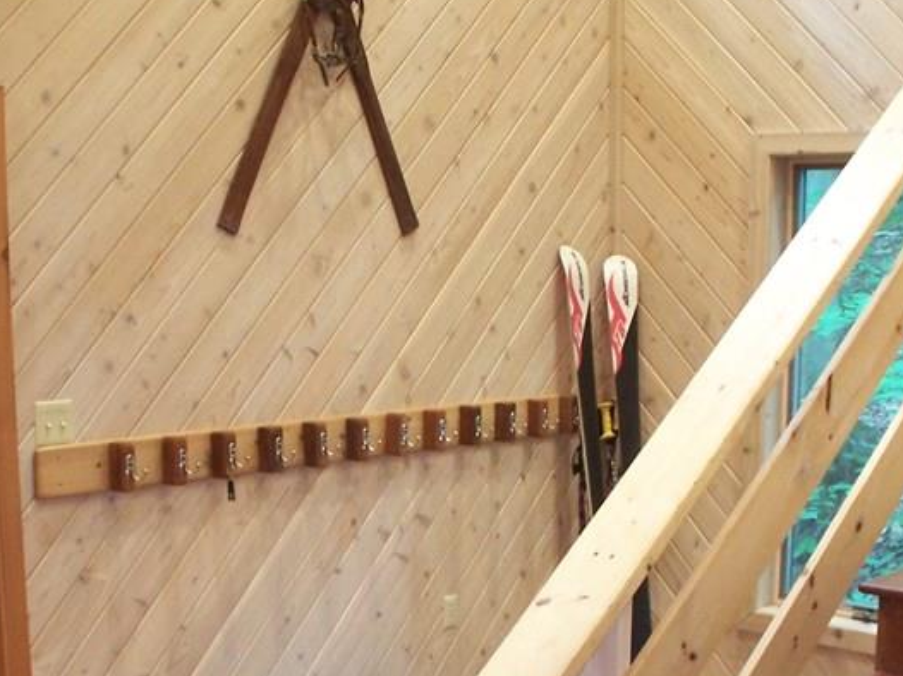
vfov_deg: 19.4
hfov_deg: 26.3
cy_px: 635
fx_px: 1929
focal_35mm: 74
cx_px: 419
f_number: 2.8
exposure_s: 1/4
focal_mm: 6.3
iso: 140
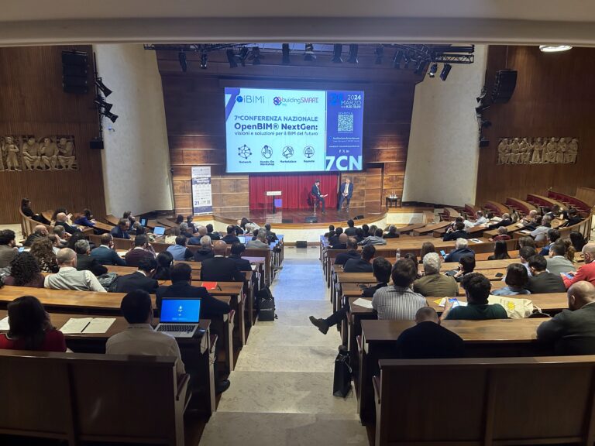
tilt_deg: -11.2
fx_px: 447
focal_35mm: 26
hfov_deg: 67.3
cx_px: 298
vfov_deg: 53.1
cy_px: 223
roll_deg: +0.2
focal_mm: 5.7
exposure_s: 1/50
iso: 500
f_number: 1.5
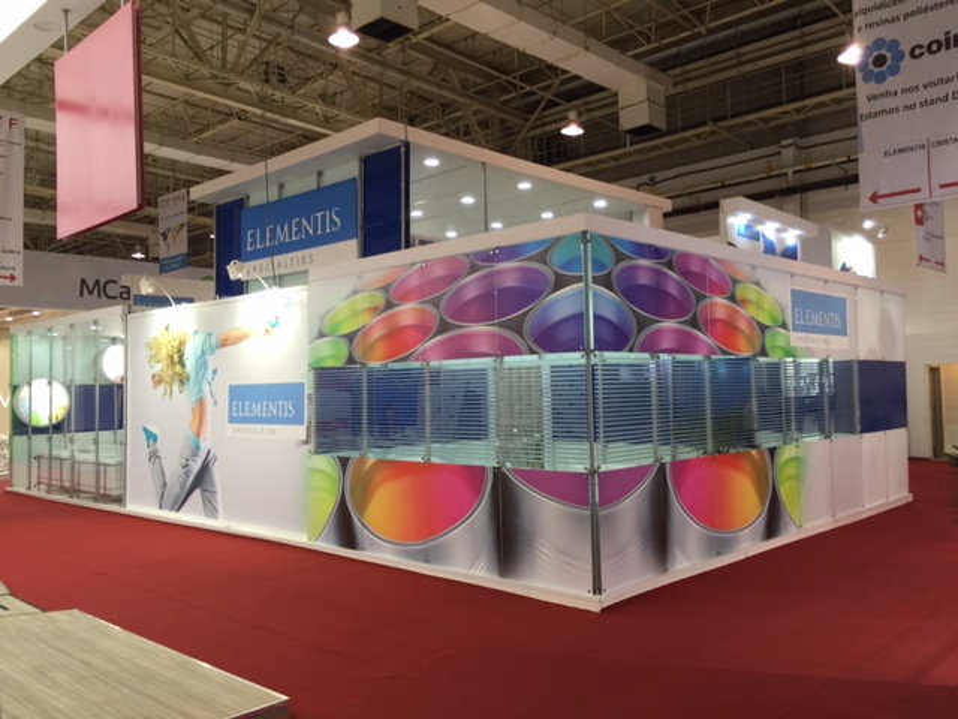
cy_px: 360
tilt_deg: +1.5
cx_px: 479
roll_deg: +0.7
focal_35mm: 29
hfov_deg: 61.7
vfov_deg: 48.2
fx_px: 803
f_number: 2.2
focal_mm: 4.15
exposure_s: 1/30
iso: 40
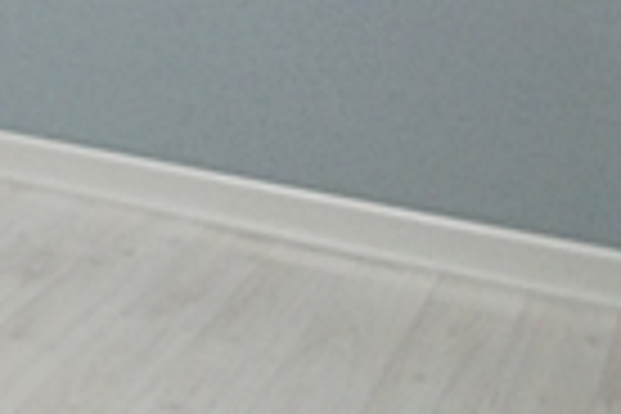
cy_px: -374
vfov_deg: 13.7
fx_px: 1501
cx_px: -436
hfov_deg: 19.0
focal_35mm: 87
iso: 800
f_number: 4
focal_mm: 10
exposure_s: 1/250
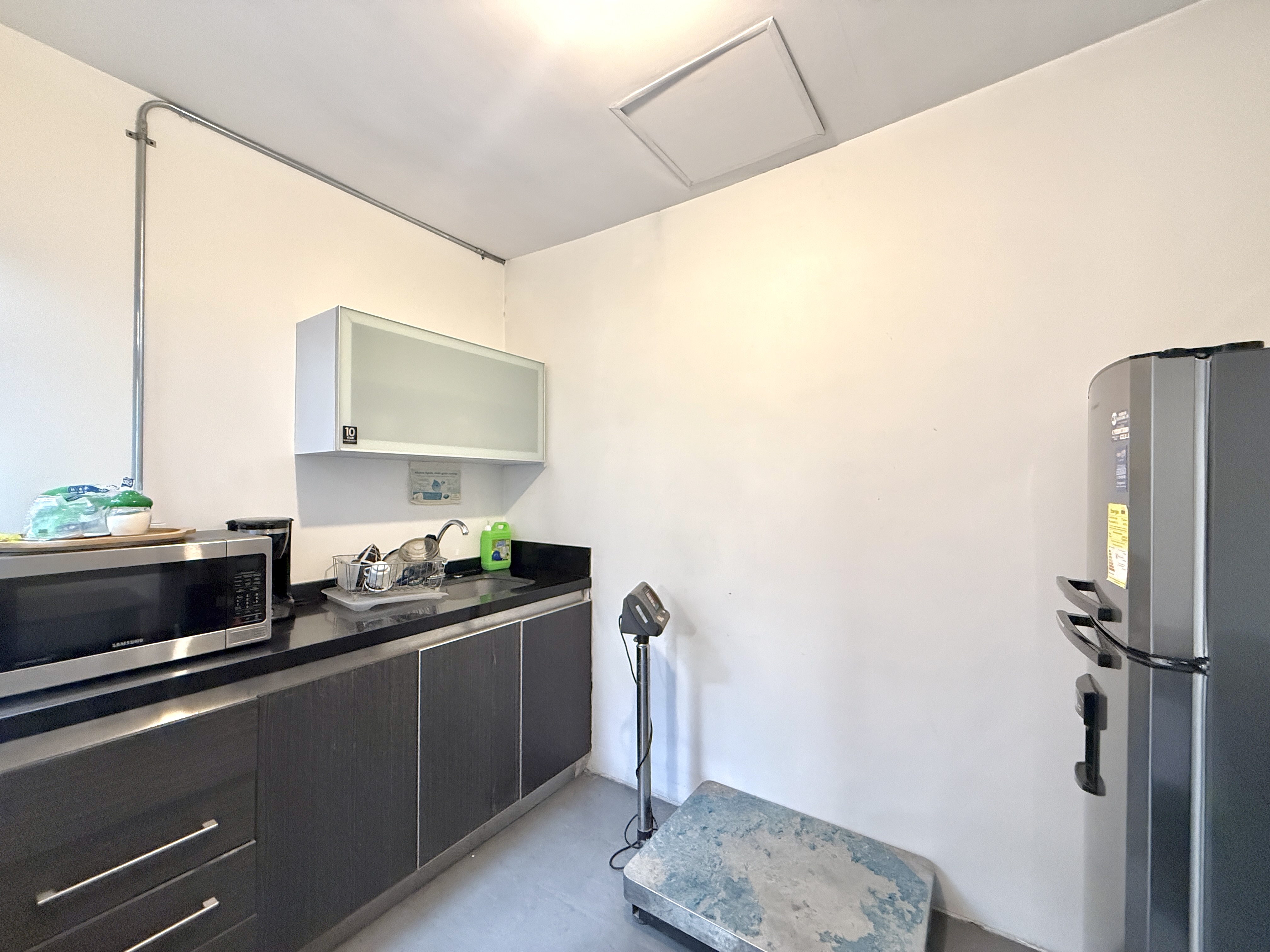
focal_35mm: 14
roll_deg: +0.3
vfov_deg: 85.7
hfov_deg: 102.1
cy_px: 476
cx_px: 635
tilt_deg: +1.2
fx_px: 514
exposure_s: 1/60
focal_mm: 2.22
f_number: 2.2
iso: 640
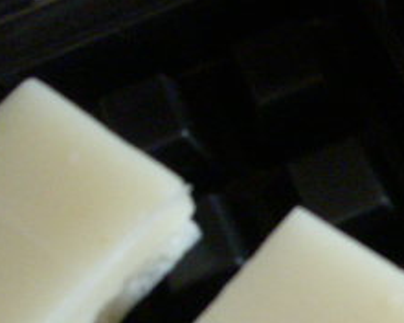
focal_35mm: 108
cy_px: 264
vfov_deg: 14.2
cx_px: 417
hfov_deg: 17.3
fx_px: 1291
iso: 320
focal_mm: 6.3
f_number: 3.3
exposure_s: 1/8
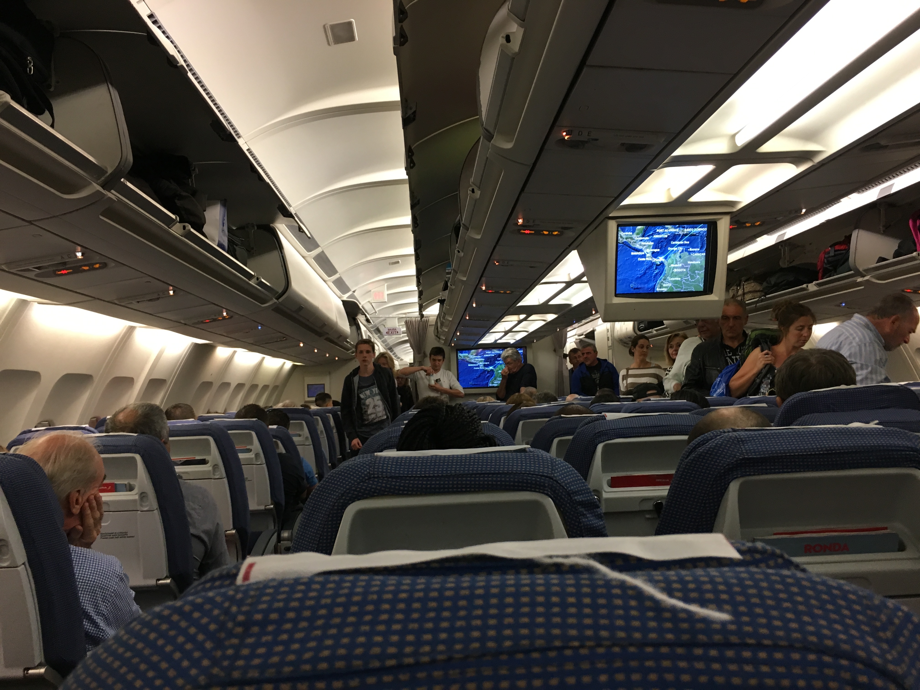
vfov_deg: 48.2
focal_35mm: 29
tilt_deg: +3.2
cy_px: 345
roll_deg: +1.7
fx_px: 771
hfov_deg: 61.7
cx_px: 460
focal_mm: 4.15
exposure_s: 1/30
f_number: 2.2
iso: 100
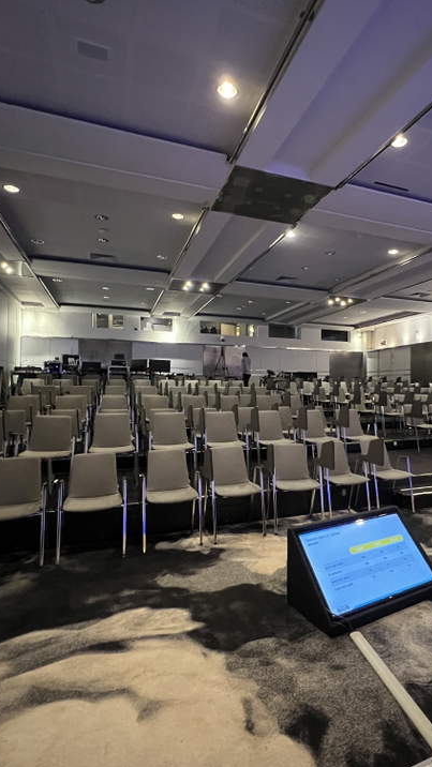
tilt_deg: +0.3
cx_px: 293
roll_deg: +0.1
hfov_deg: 56.9
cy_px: 385
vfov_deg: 89.6
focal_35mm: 19
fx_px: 387
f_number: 1.8
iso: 800
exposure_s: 1/34
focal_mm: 1.57
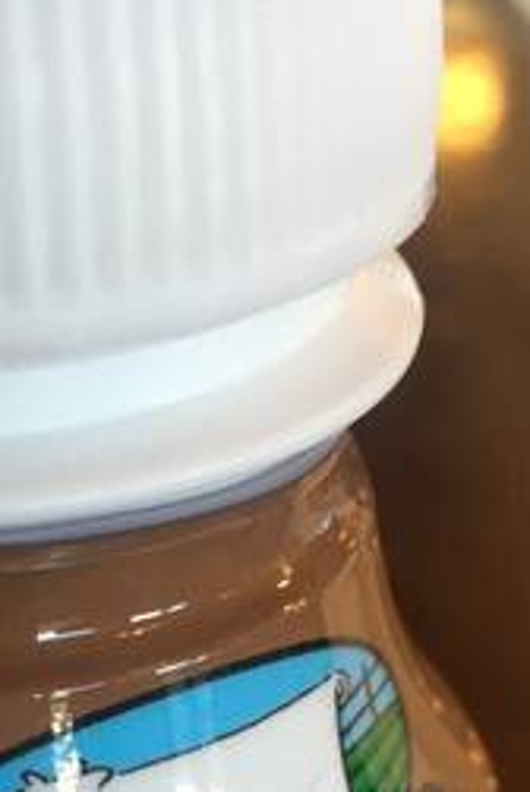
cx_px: 110
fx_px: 1938
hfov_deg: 15.5
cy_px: 1030
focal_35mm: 88
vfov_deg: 21.0
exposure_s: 1/15
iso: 32
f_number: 2.2
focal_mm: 4.15
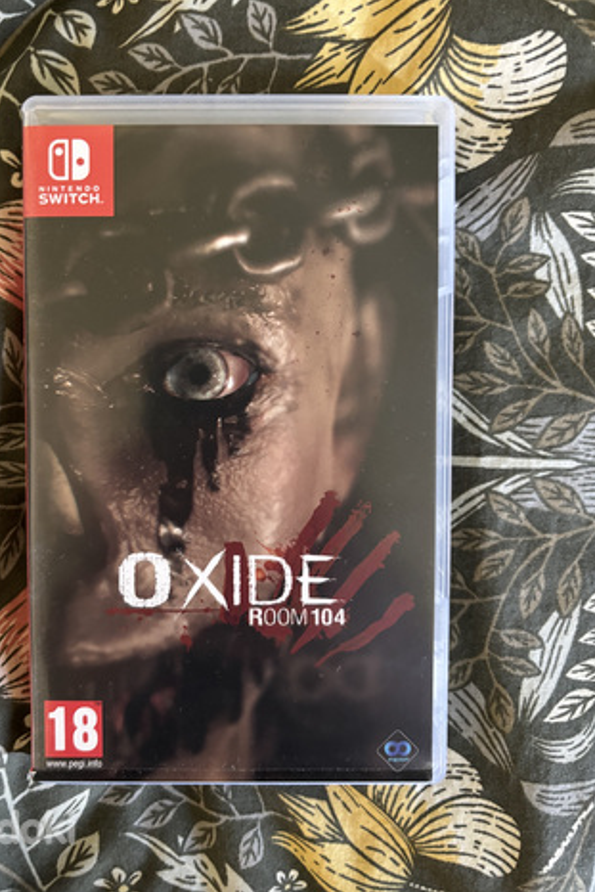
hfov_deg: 44.8
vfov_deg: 63.6
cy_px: 415
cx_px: 244
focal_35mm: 29
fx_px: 718
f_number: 1.6
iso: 640
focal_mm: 5.96
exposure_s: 1/40
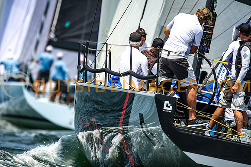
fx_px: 4181
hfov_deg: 3.4
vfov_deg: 2.3
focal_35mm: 600
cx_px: 126
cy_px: 84
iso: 400
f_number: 5
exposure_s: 1/3200
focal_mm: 600
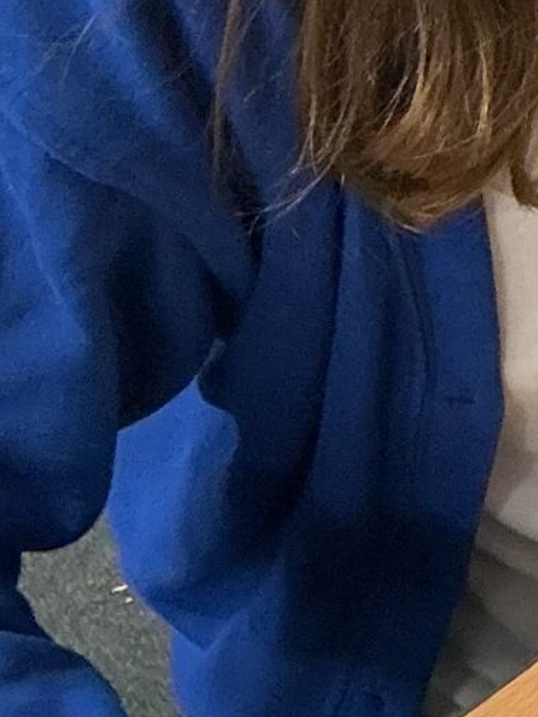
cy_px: 419
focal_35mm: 147
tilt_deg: -51.9
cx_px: 1036
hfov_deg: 9.5
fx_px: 3045
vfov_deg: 13.4
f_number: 1.8
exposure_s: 1/60
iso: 125
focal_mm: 3
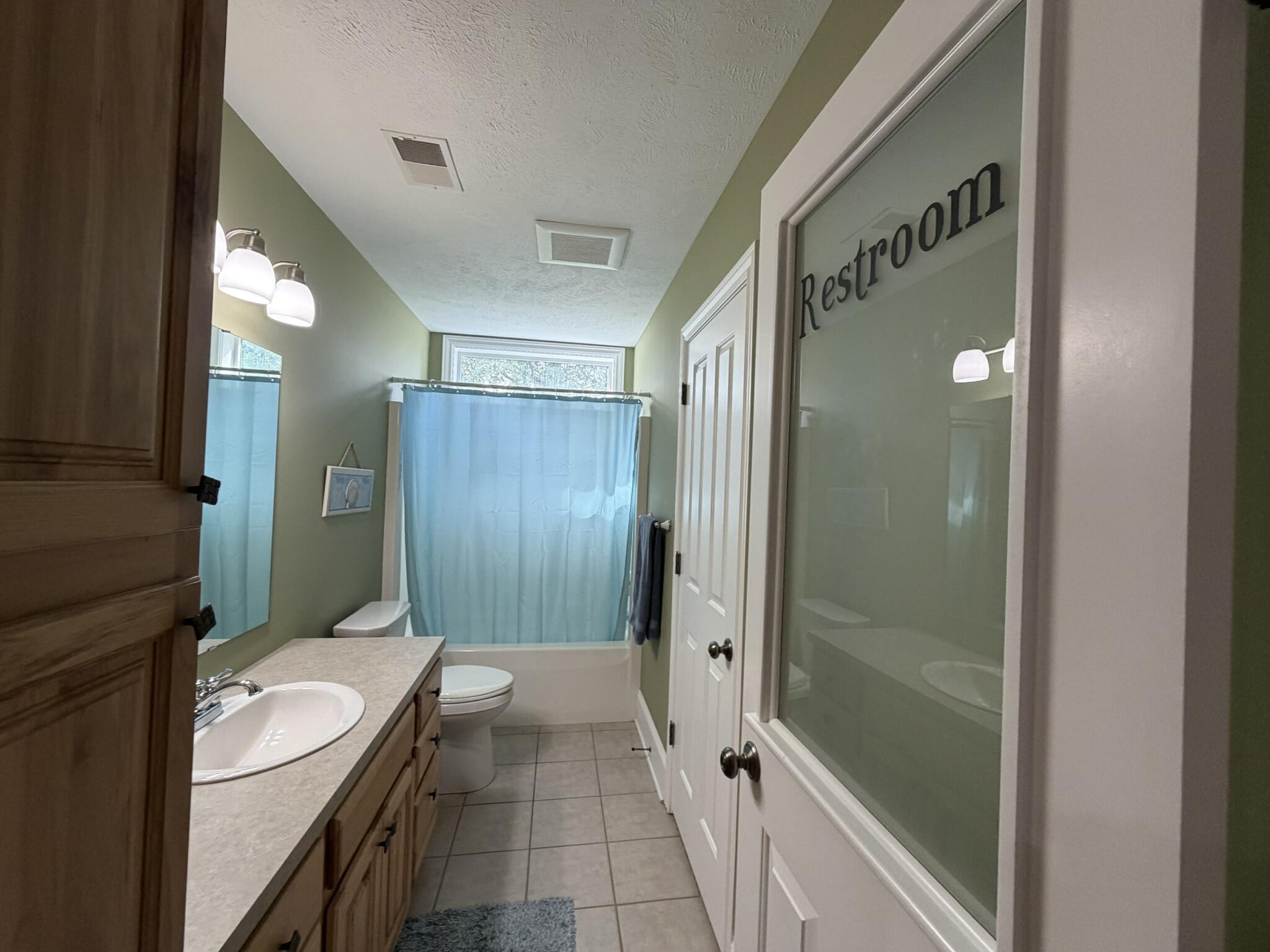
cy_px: 476
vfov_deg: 85.7
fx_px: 514
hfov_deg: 102.1
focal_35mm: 14
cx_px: 635
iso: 250
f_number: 2.2
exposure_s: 1/120
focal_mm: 2.22
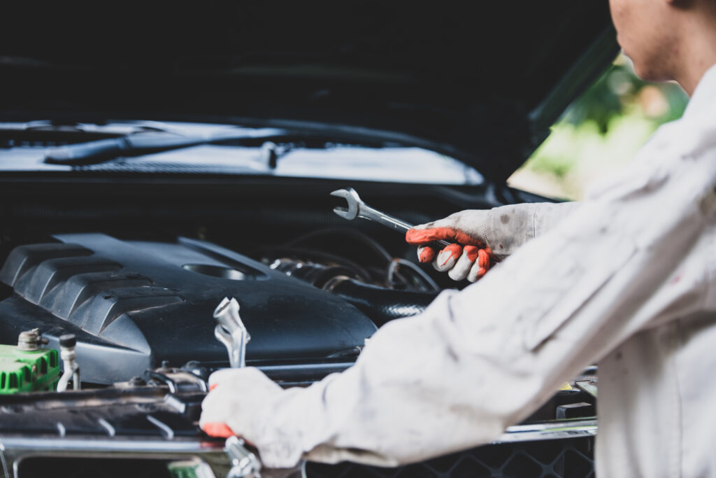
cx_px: 358
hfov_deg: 17.6
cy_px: 239
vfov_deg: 11.8
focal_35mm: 116
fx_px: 2307
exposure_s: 1/160
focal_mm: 116
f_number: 2.8
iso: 200
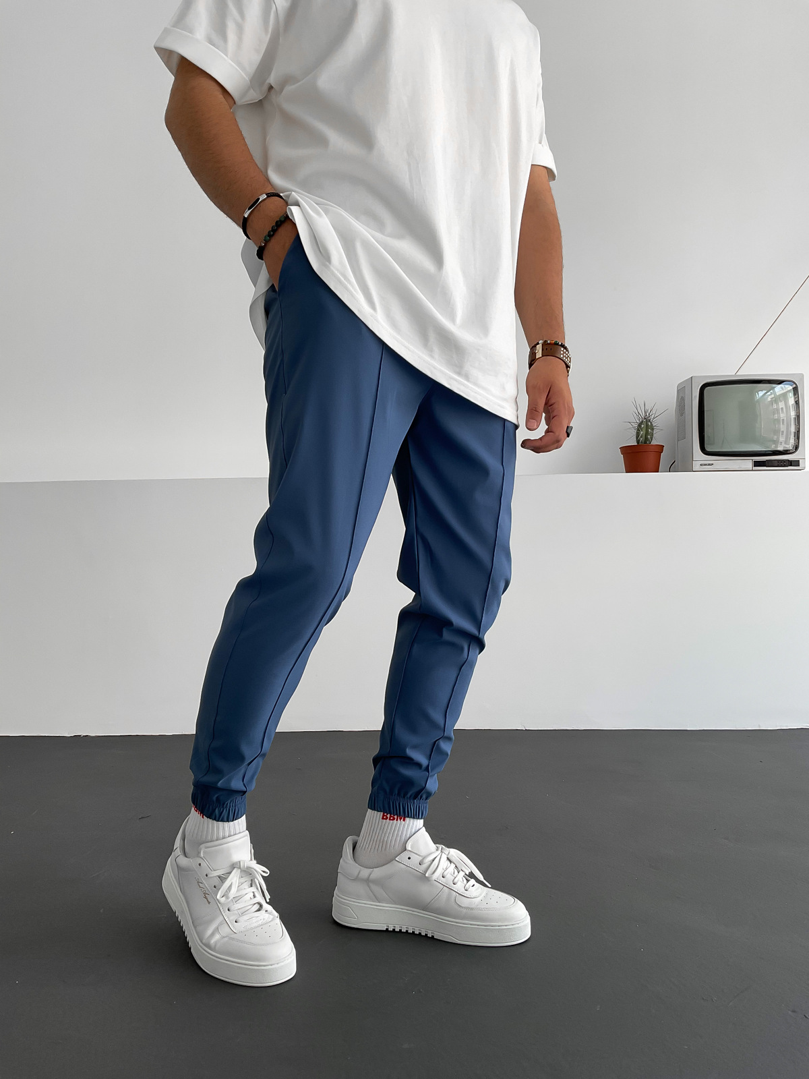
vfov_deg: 61.7
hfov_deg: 48.2
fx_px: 904
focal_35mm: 29
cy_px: 540
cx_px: 404
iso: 25
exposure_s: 1/120
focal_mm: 3
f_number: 1.8
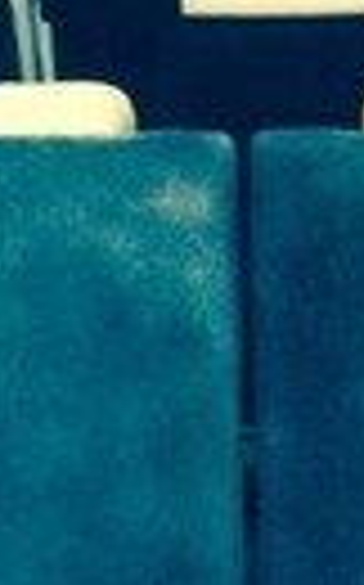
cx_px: 292
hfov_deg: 11.1
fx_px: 1861
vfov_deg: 15.7
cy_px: -405
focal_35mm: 117
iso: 320
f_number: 2.2
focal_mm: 4.15
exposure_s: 1/20
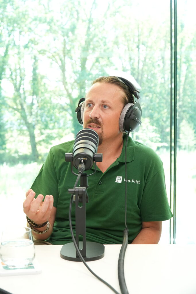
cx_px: 98
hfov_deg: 27.3
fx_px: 404
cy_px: 147
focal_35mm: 50
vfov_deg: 40.0
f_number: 4.5
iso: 1000
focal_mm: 33
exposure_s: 1/125
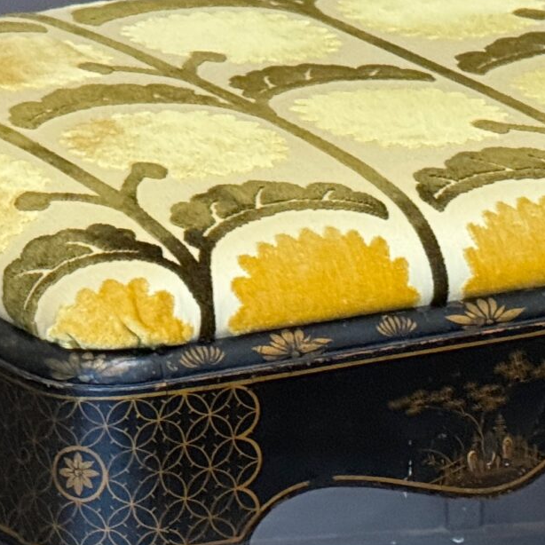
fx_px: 6769
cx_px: 461
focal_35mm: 380
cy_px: 646
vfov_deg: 4.6
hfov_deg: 4.6
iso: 400
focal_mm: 15.66
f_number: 2.8
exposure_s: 1/120
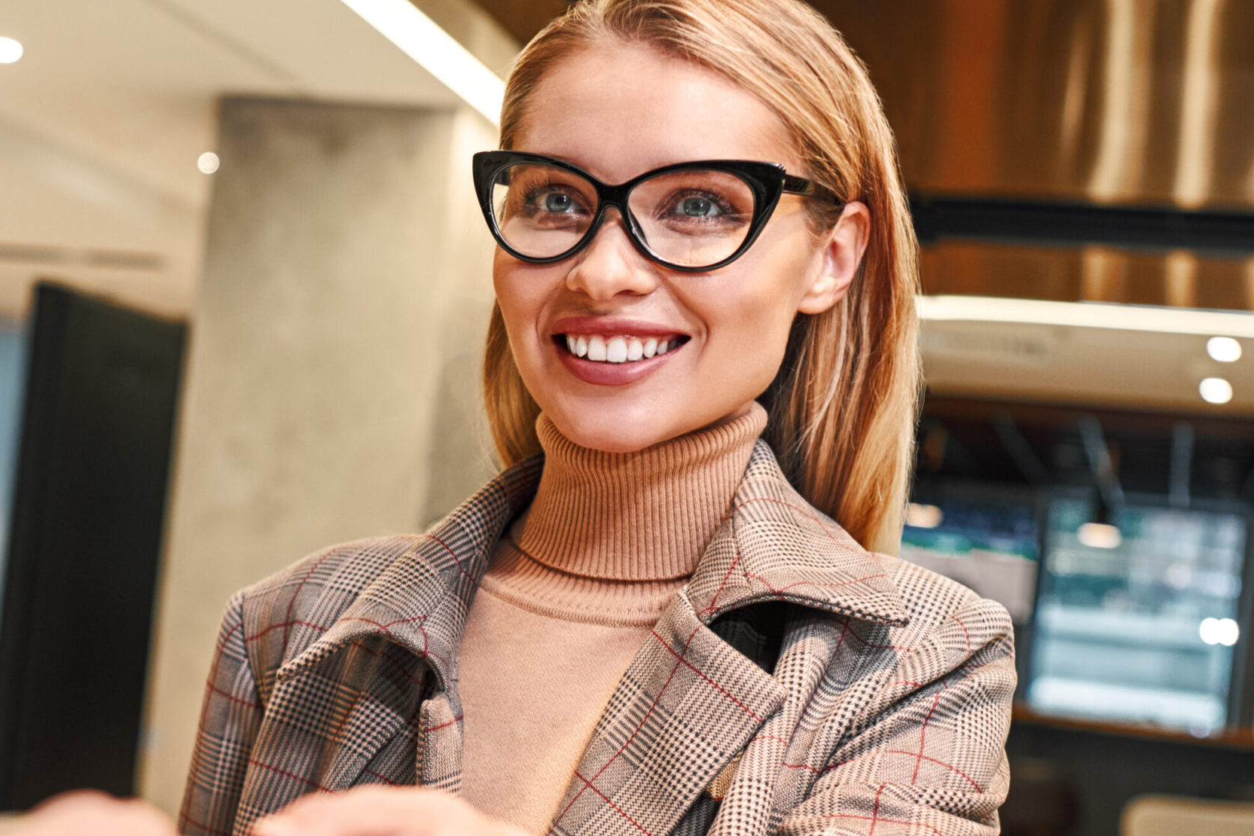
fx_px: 2438
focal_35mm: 70
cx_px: 397
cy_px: 549
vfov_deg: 19.4
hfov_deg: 28.6
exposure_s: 1/80
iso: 400
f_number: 3.2
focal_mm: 36
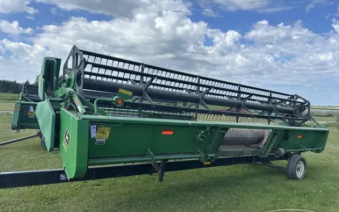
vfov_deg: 44.5
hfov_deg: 66.5
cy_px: 117
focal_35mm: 28
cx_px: 172
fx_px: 259
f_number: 1.5
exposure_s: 1/3257
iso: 50
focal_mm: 5.7
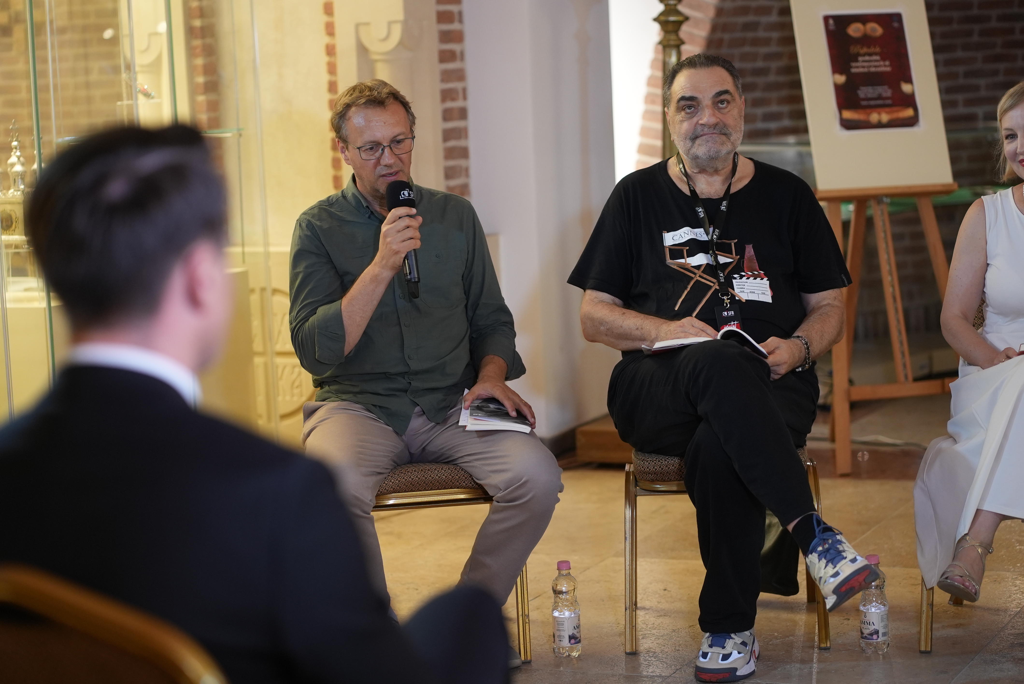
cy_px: 342
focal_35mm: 85
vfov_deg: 16.1
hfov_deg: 23.9
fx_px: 2419
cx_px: 512
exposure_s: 1/160
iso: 2000
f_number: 2.5
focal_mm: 85
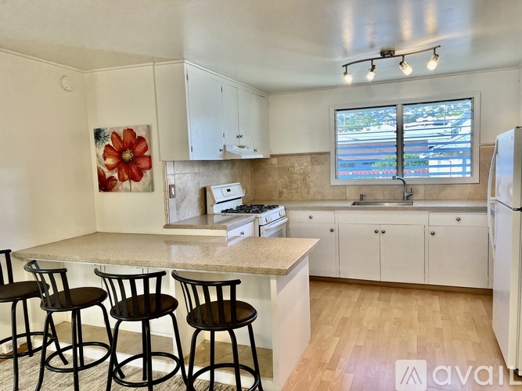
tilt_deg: -6.3
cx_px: 261
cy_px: 196
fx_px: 392
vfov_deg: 53.0
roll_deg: +2.5
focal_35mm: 26
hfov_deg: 67.3
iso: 80
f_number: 1.5
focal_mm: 5.7
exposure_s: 1/120
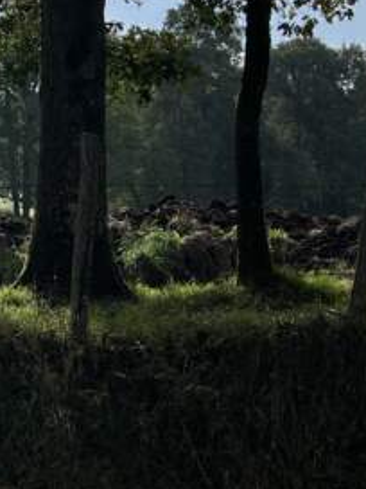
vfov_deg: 19.6
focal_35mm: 98
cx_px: -190
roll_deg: +1.0
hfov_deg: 14.1
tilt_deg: +4.4
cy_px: 36
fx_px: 1382
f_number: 1.5
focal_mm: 5.7
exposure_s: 1/6211
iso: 50
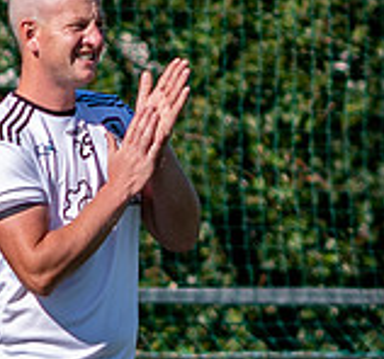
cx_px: 56
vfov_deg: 0.5
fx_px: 38048
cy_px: 453
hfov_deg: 0.6
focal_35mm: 3129
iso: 110
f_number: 2.8
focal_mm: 300
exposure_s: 1/2500
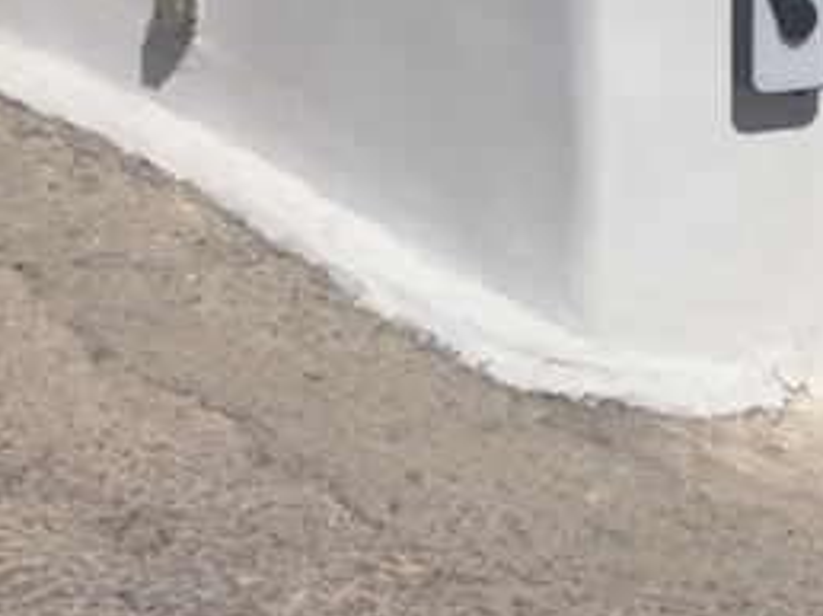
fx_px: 1710
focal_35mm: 72
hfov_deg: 25.6
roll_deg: -0.2
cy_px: -57
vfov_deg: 19.6
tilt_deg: -7.0
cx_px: 839
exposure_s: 1/9901
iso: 32
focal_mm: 4.15
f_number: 2.2
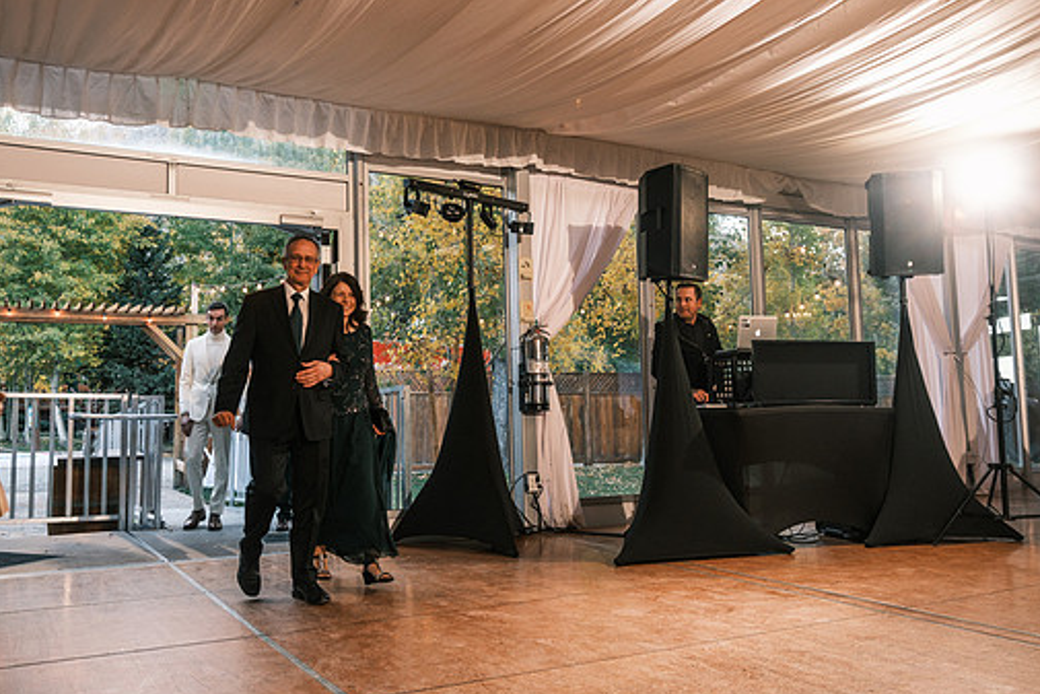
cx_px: 457
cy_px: 345
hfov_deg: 60.1
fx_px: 896
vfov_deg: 42.4
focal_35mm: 31
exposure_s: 1/250
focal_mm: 18
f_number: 2.8
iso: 400
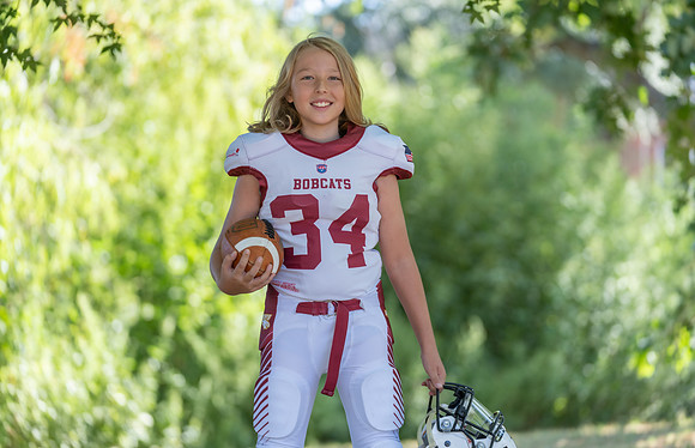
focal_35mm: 129
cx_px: 353
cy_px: 216
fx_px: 2474
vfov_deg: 10.3
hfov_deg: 16.0
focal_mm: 125
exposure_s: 1/320
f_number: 2.8
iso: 160
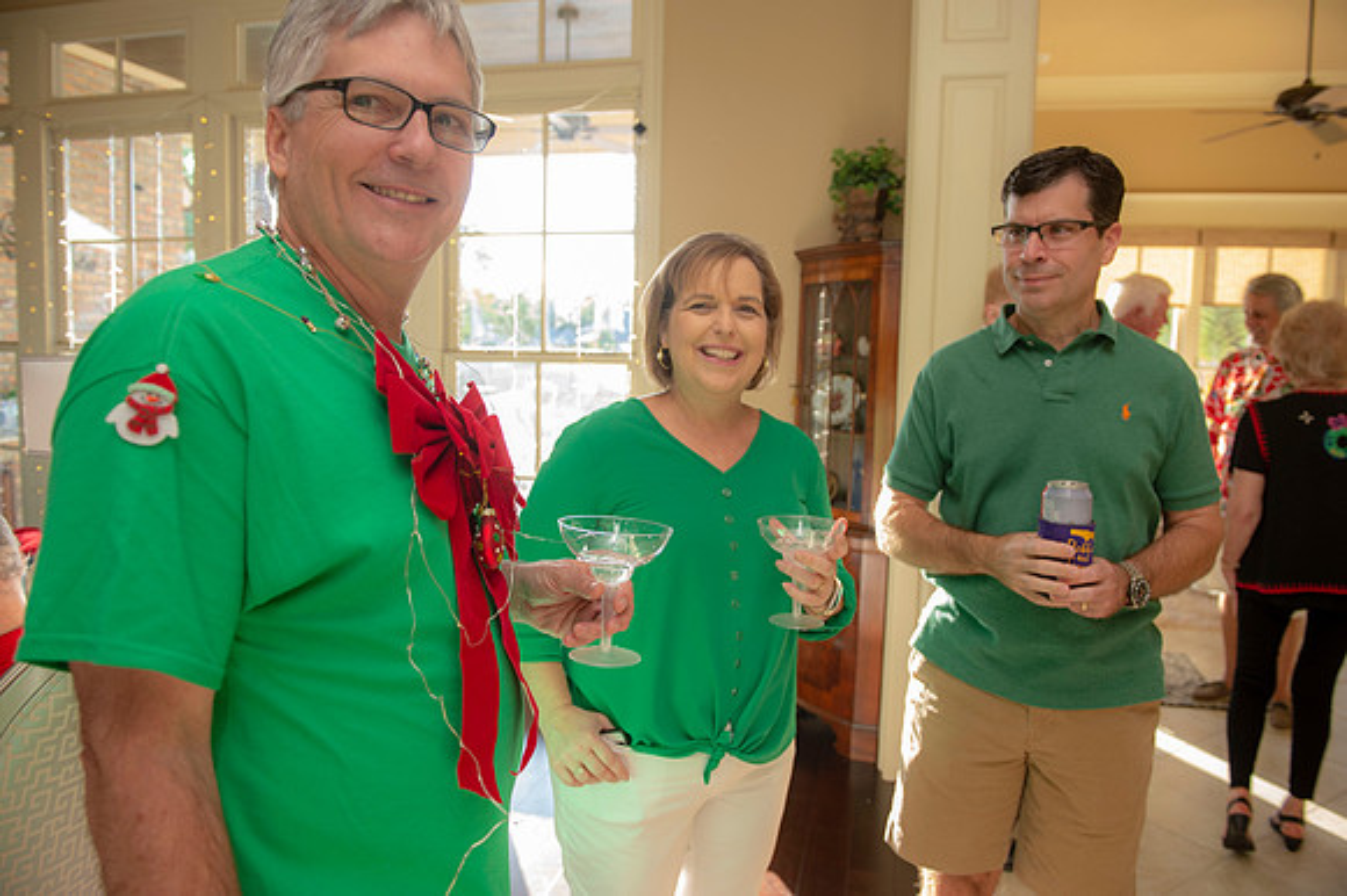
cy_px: 448
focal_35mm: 24
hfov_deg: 73.8
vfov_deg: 53.1
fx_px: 897
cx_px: 674
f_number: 4
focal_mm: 24
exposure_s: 1/125
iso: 800
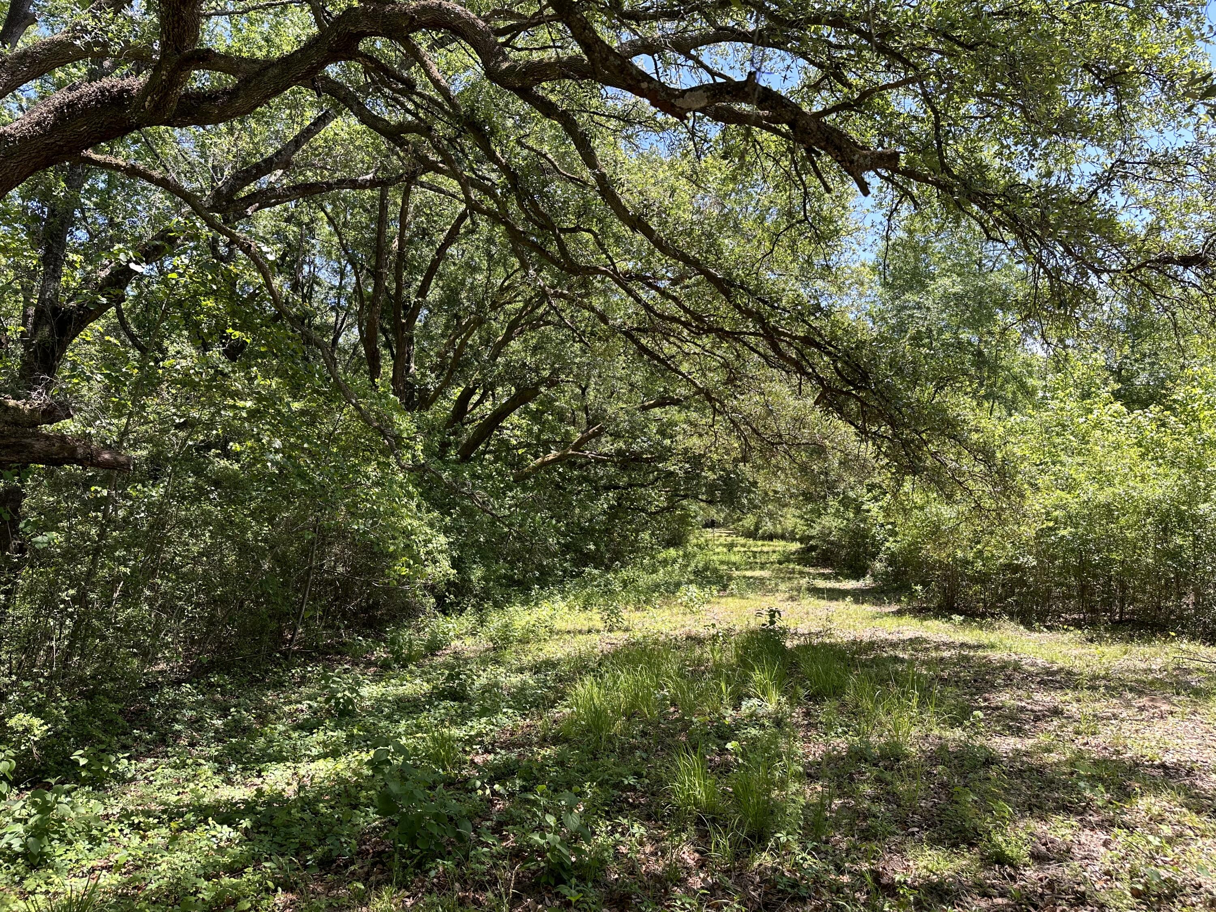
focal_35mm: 24
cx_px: 608
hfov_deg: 71.6
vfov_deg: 56.8
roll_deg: -3.0
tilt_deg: +5.6
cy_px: 456
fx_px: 843
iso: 80
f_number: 1.78
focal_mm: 6.86
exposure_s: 1/498
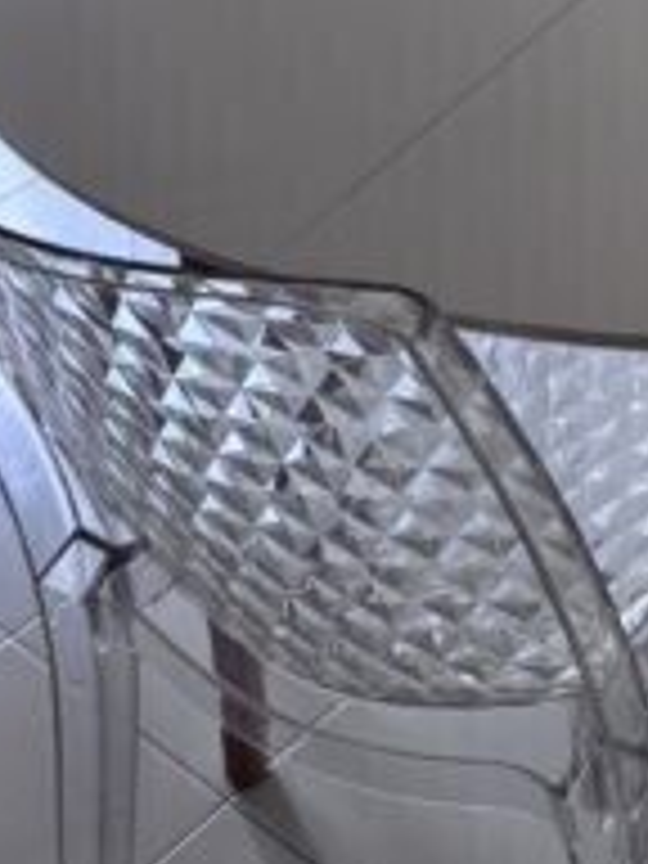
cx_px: 824
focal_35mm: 75
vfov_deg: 25.2
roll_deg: +2.4
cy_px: 86
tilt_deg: -33.7
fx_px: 1872
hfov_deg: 18.4
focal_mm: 6.76
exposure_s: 1/97
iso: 200
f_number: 1.78
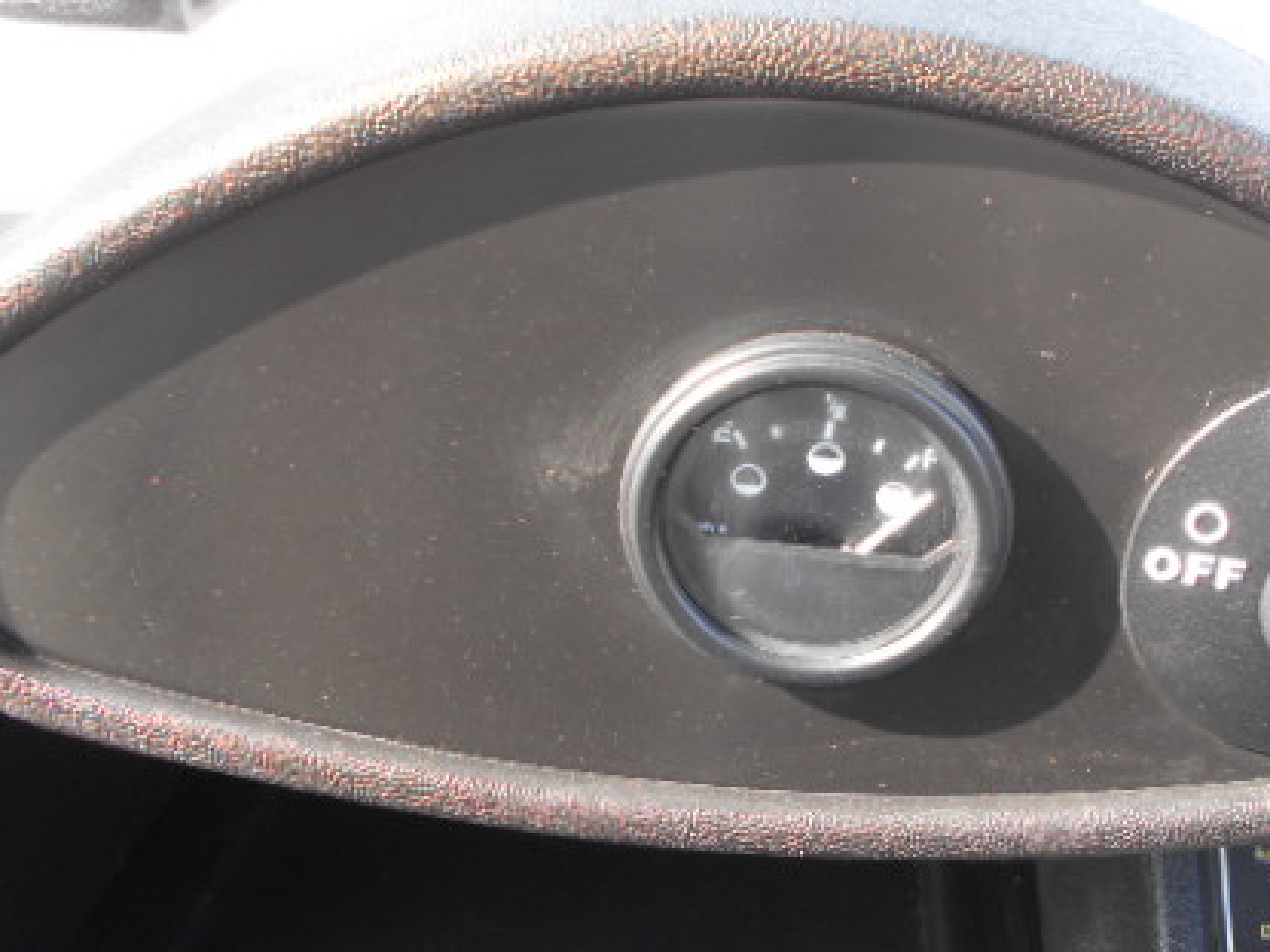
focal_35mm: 40
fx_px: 1468
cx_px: 852
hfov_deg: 46.0
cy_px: 513
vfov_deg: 35.9
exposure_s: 1/50
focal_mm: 4.6
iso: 80
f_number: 3.2
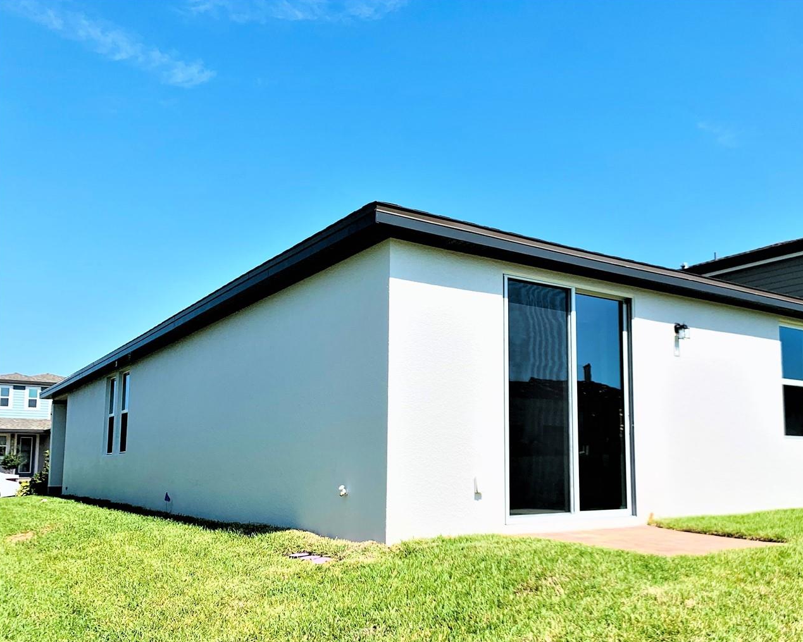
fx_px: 760
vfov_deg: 45.6
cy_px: 376
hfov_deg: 55.0
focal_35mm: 32
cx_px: 502
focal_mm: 4.25
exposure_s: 1/3289
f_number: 1.8
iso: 25
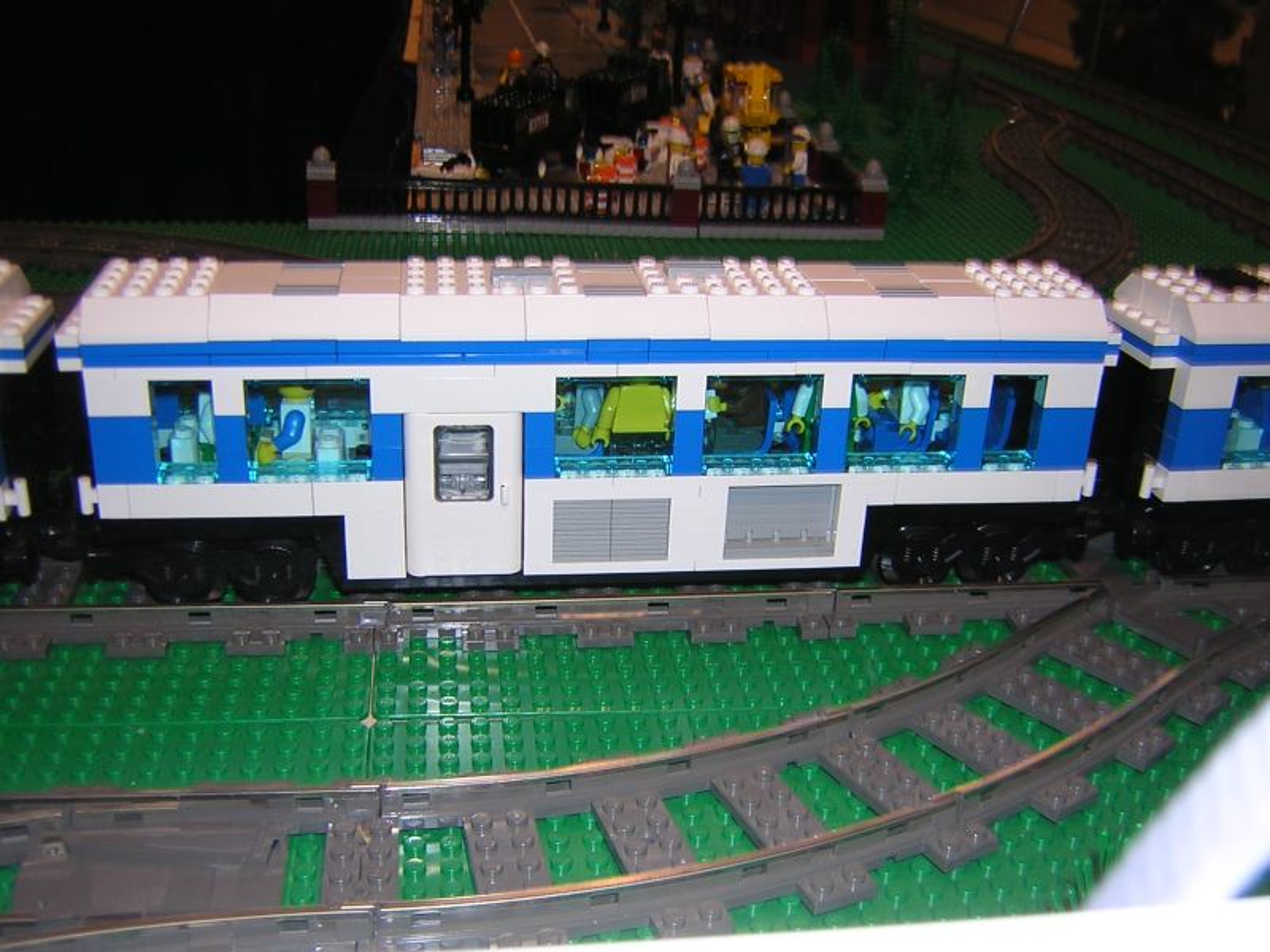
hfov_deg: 51.4
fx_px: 1321
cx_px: 635
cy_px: 476
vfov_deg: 39.7
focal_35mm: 36
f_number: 2.6
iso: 100
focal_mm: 4.7
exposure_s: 1/60.1
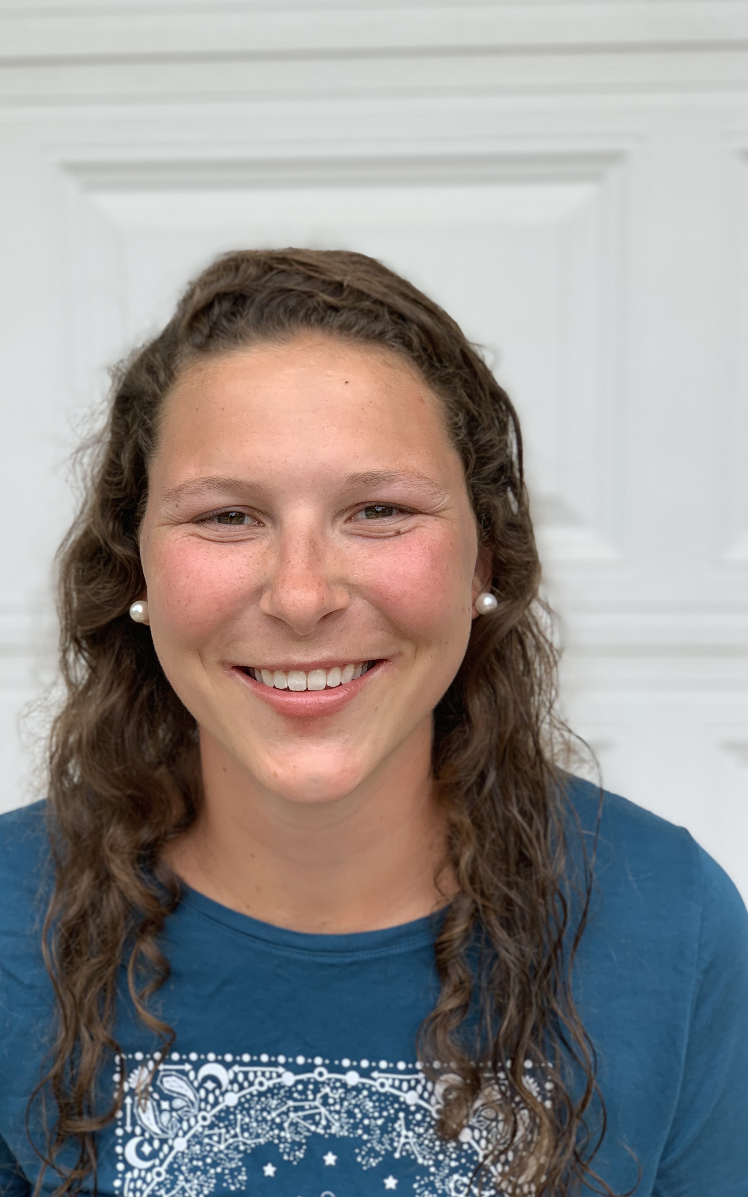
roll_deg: +0.6
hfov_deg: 23.1
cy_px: 604
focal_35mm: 56
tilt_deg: -11.9
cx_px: 332
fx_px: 1827
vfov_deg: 36.3
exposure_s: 1/242
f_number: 2.4
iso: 16
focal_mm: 6
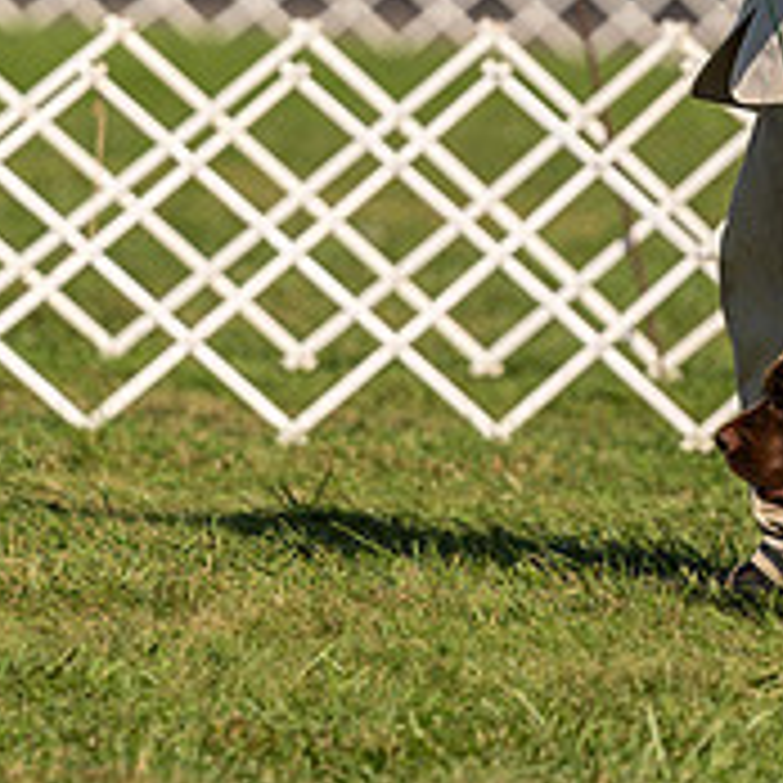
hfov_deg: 2.8
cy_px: 54
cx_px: 655
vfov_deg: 2.8
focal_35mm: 632
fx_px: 16174
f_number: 3.2
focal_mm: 192
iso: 100
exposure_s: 1/2500
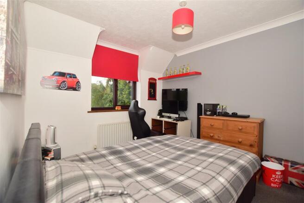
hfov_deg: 100.4
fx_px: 127
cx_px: 152
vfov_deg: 77.3
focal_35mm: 15
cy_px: 102
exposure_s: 1/60
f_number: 4.5
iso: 500
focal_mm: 10
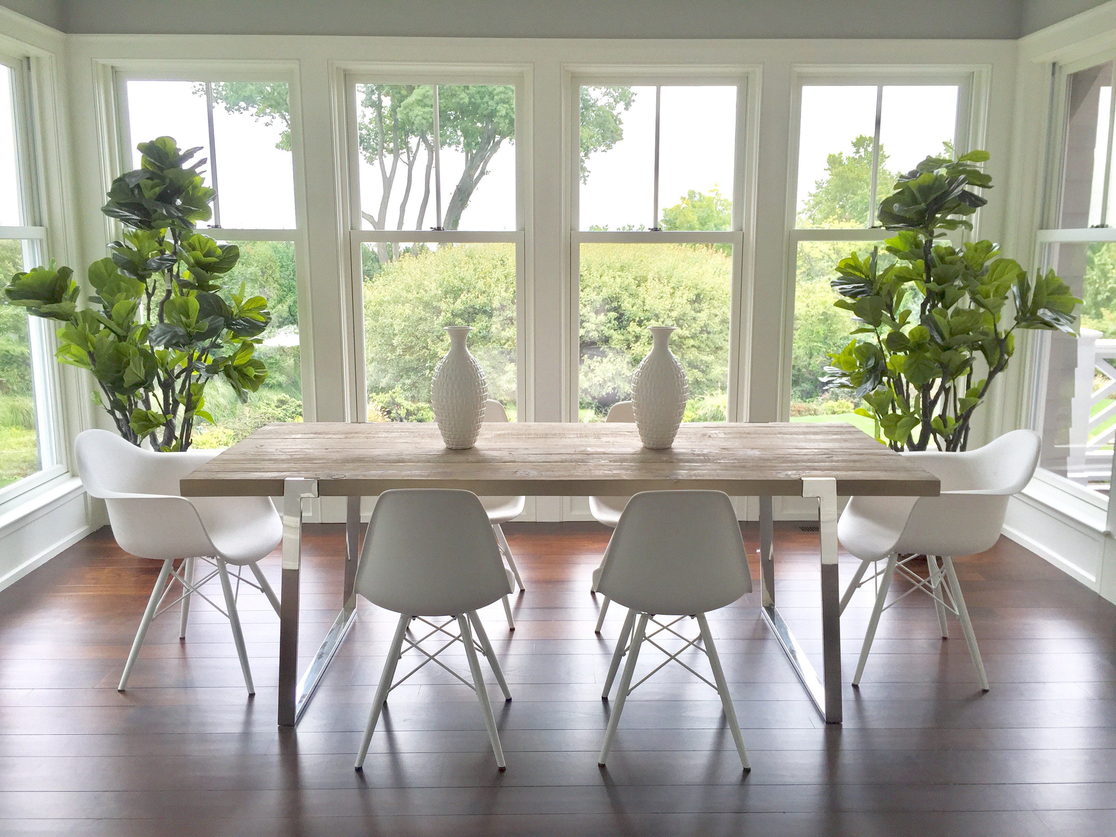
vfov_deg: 48.2
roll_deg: -1.1
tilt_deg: -10.4
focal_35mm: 29
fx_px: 935
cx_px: 558
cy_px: 418
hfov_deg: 61.7
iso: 50
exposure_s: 1/120
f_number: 2.2
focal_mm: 4.15
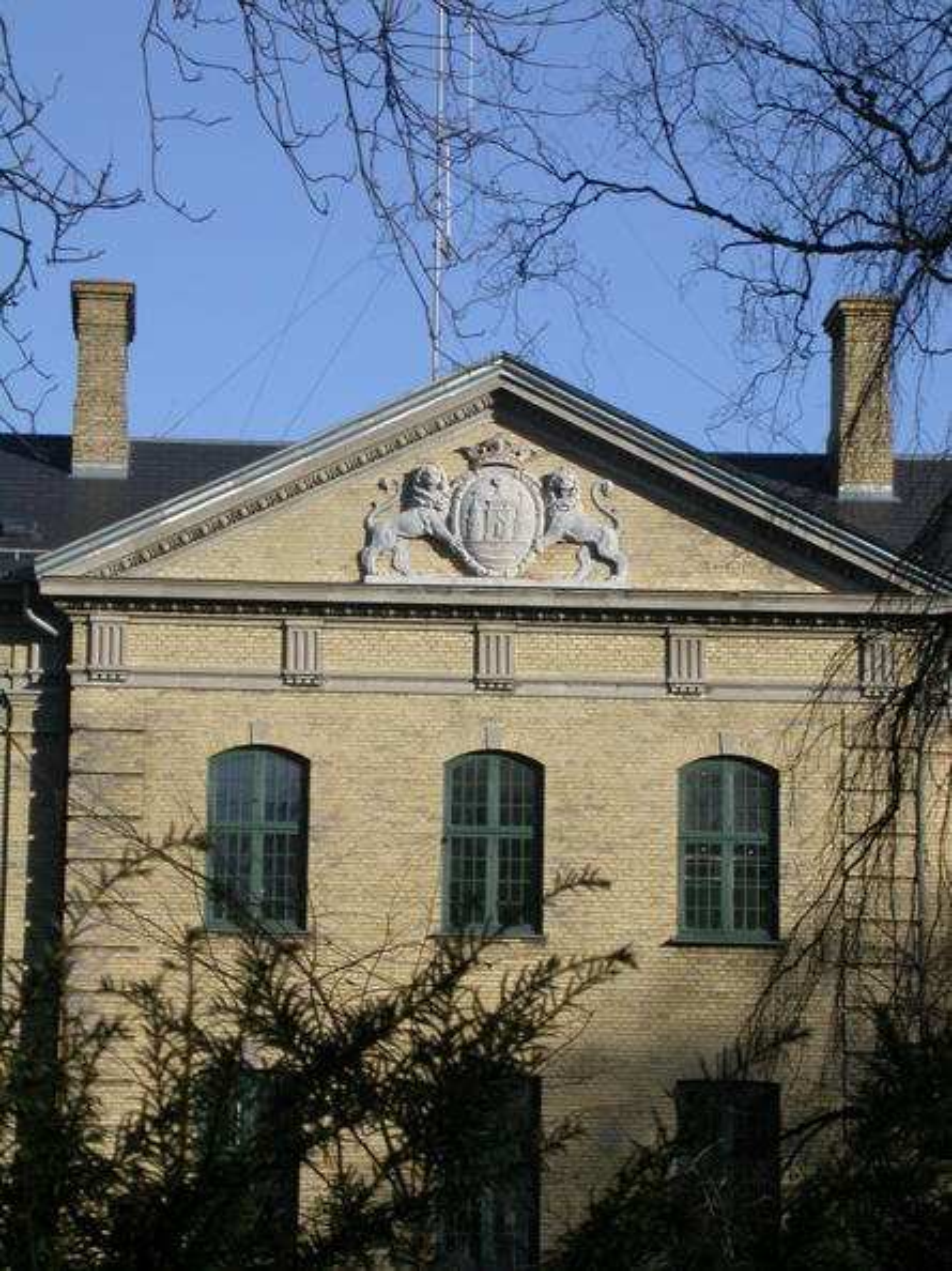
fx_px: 5651
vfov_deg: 12.8
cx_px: 476
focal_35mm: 154
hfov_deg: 9.6
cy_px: 636
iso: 100
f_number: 7.3
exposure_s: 1/364
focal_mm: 32
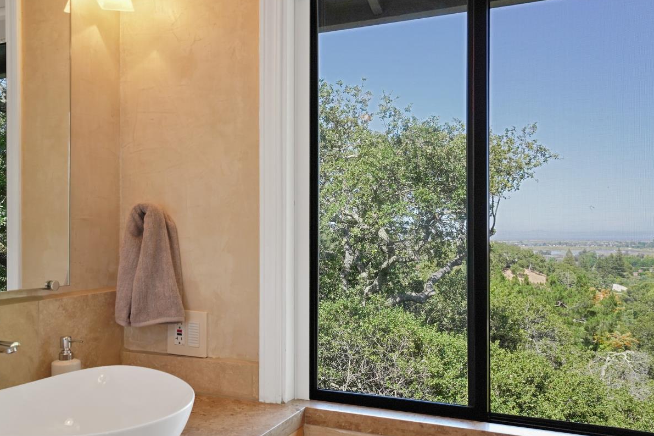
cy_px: 232
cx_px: 290
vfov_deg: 38.8
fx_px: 617
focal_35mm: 34
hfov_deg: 55.7
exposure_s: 1/20
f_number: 8
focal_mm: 27
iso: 1250
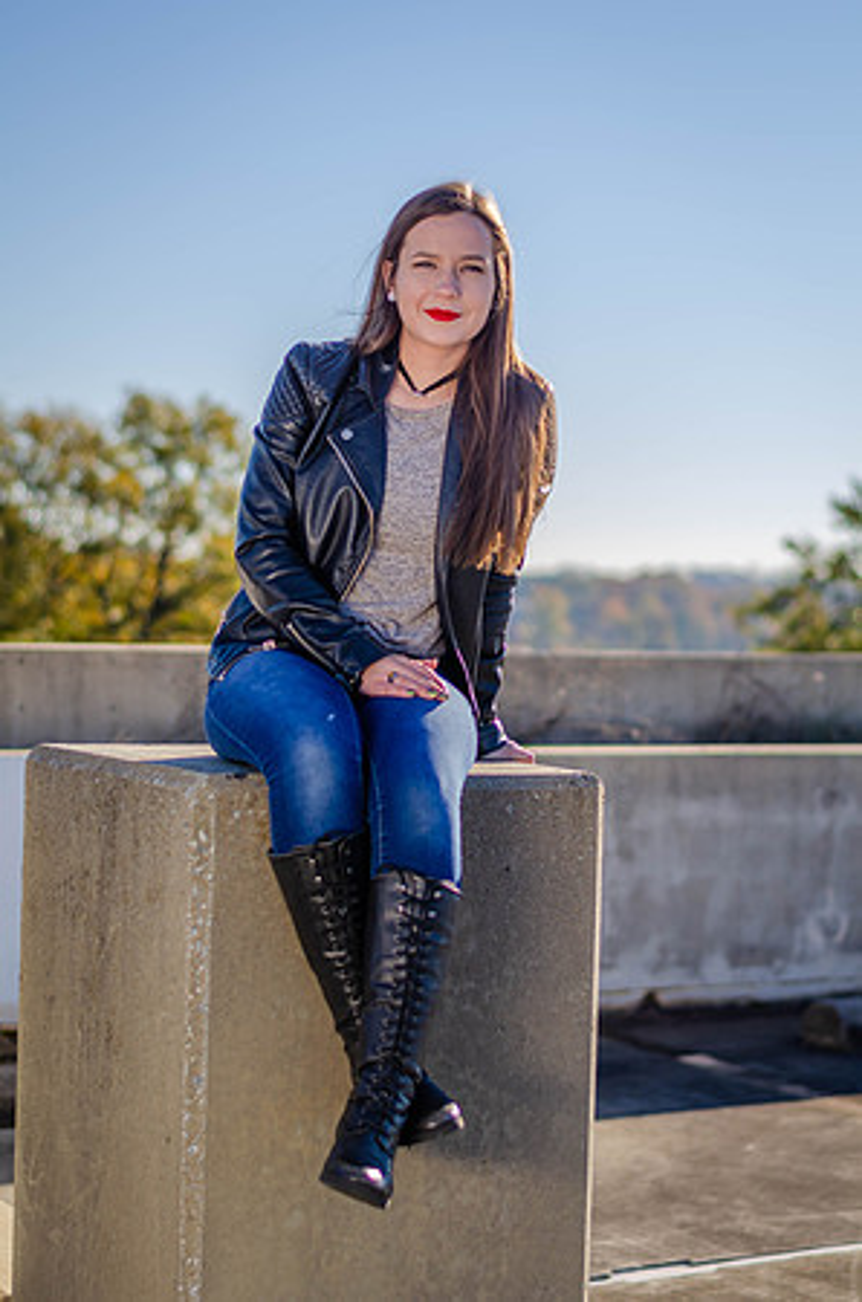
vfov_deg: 27.0
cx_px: 431
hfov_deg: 18.1
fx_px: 2706
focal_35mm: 75
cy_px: 651
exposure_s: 1/3200
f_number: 2.2
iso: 100
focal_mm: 50
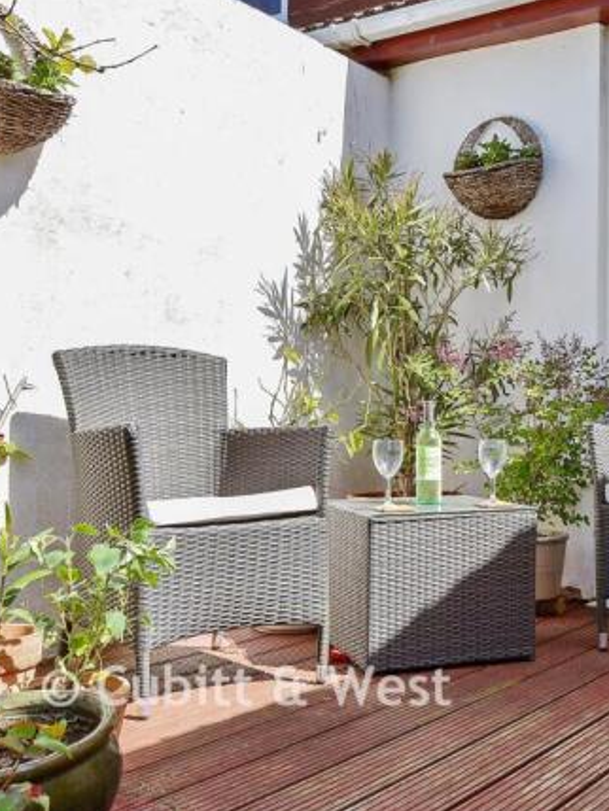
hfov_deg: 32.4
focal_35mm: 44
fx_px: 1032
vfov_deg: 42.9
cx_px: 444
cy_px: 404
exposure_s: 1/320
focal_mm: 20
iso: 200
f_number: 8
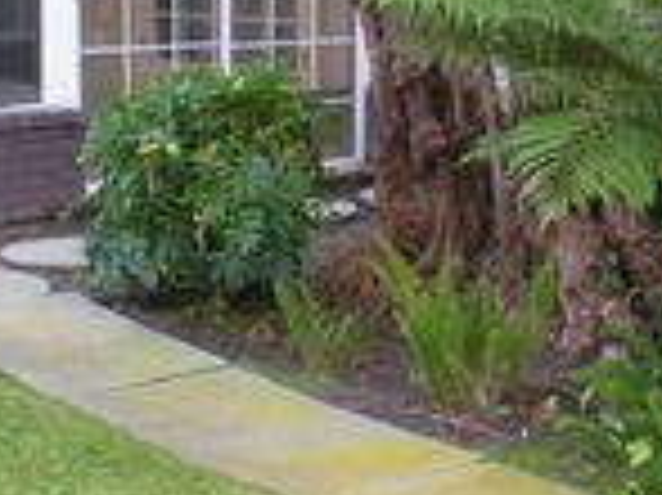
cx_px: 468
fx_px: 1815
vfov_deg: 15.5
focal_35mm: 95
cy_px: 162
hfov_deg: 20.6
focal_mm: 6.3
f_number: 3.1
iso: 107
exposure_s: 1/65
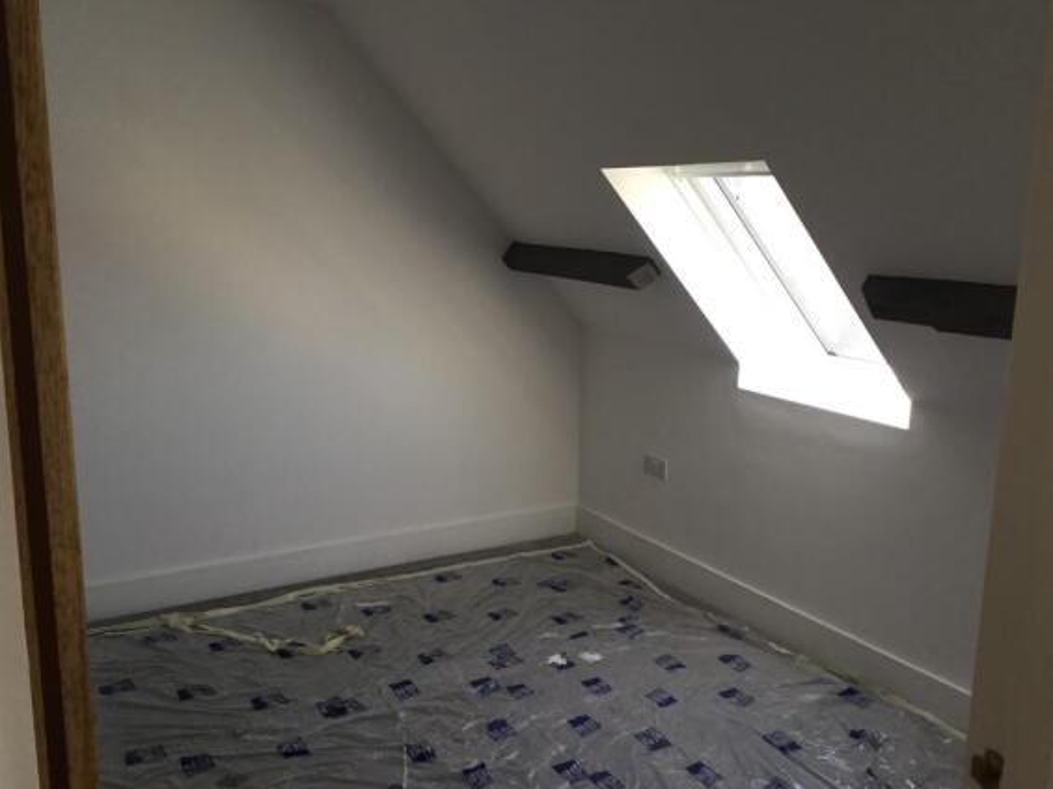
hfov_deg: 56.8
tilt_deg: -12.0
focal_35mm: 32
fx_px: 973
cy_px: 406
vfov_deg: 44.1
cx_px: 513
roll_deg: -1.0
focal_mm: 3.3
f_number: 2.4
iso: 40
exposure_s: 1/100
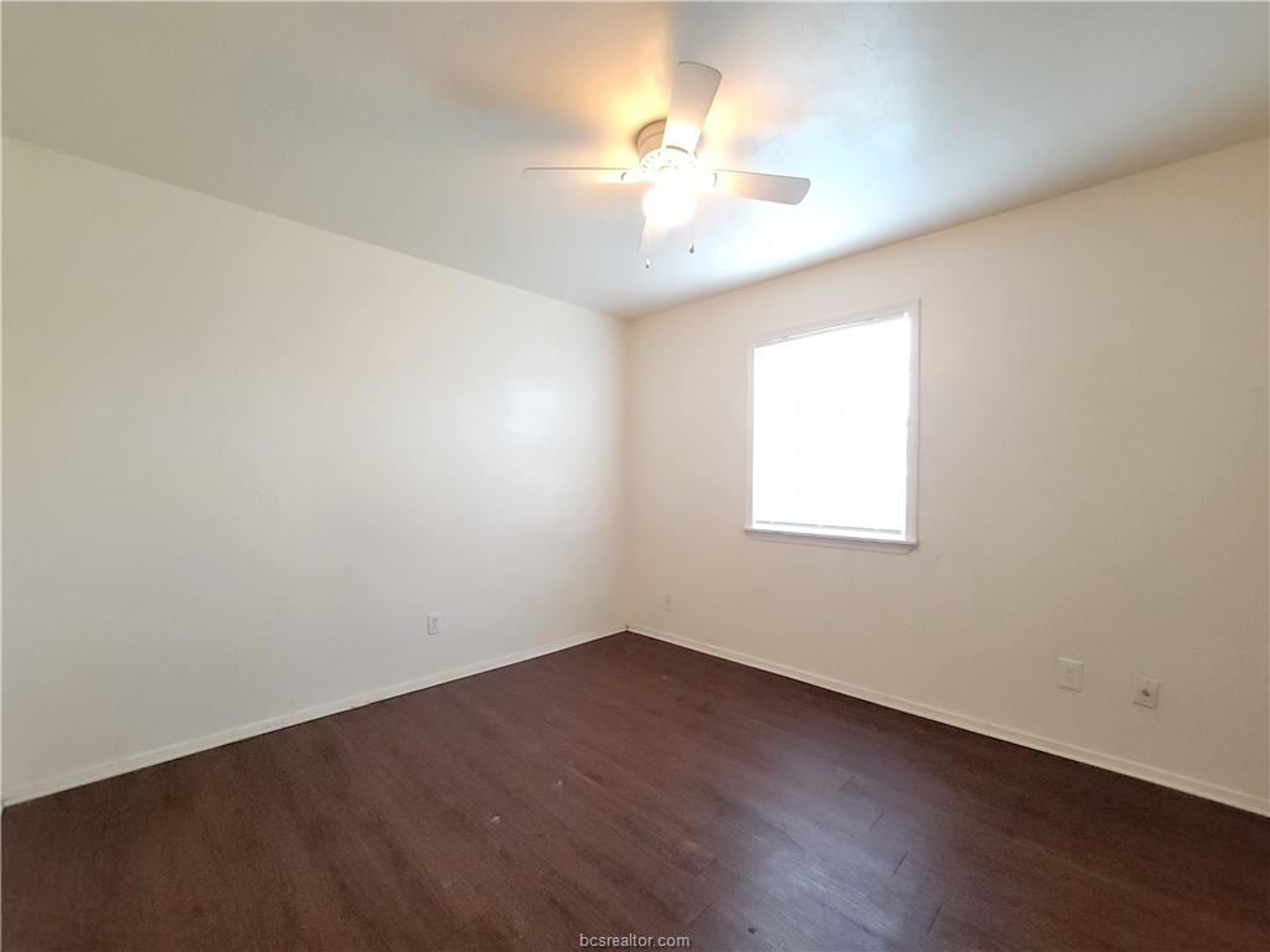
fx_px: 477
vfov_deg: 89.9
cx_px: 635
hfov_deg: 106.2
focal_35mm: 13
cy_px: 476
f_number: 2.2
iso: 500
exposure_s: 1/29
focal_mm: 2.2
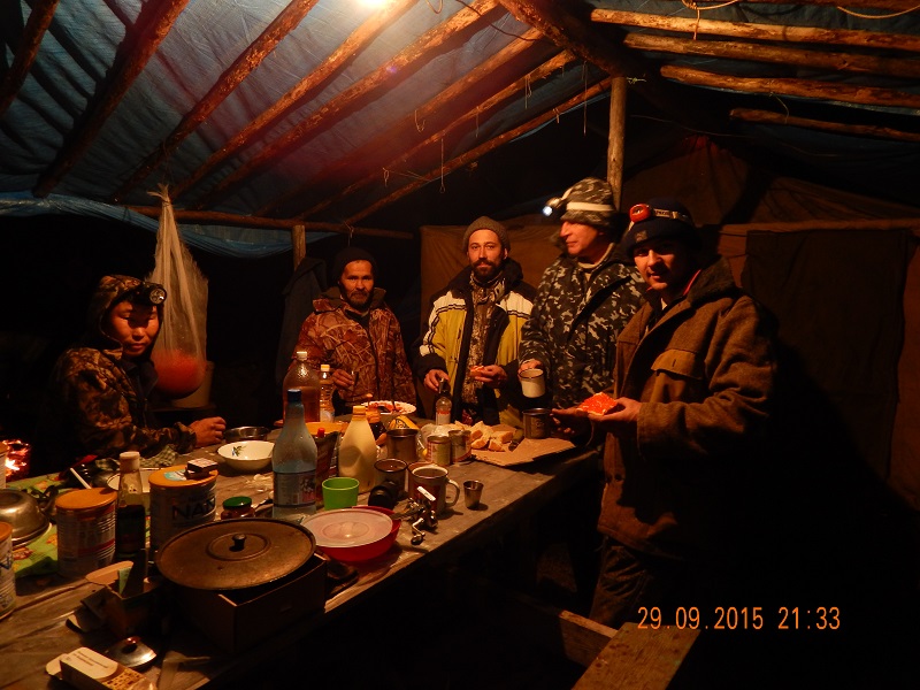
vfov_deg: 61.1
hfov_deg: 76.4
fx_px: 585
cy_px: 345
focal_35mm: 22
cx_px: 460
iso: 200
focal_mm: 4
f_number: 3
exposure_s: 1/13
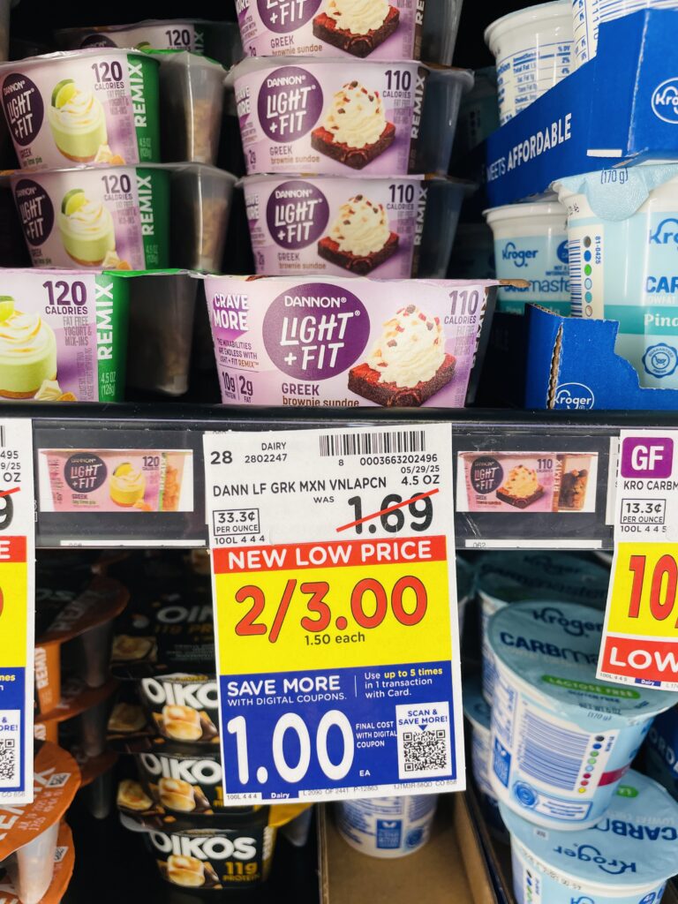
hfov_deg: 53.1
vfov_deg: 67.3
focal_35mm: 26
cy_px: 452
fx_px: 679
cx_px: 339
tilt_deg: -12.1
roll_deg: -0.6
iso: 64
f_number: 1.6
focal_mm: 4.2
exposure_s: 1/120
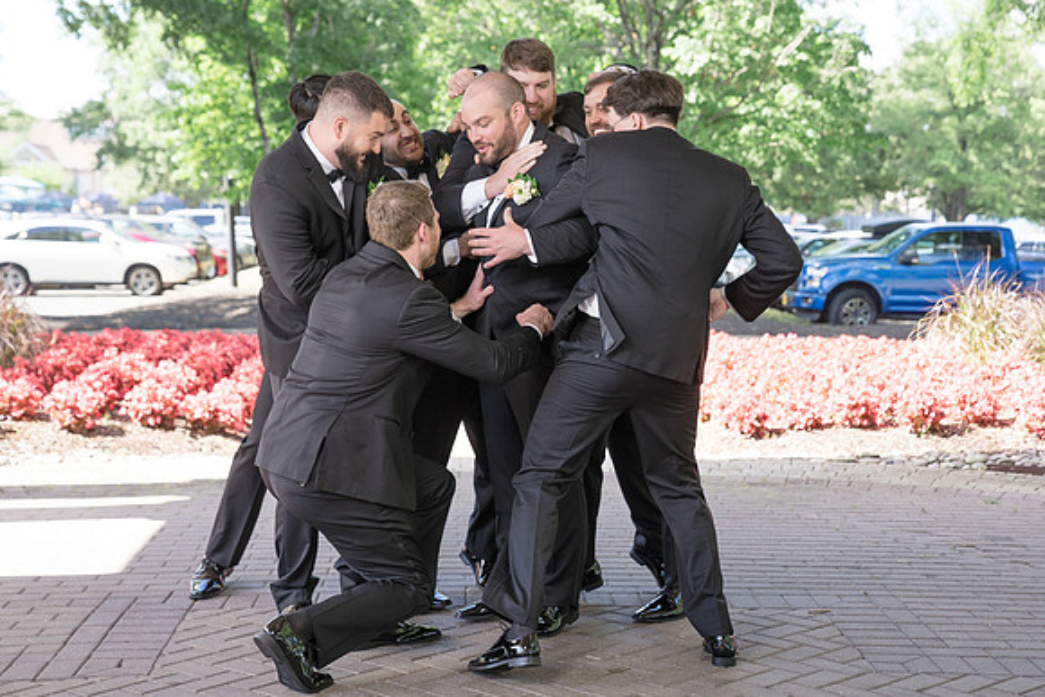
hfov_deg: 33.0
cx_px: 561
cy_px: 341
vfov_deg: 22.3
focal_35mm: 61
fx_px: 1765
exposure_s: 1/250
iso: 250
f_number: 4
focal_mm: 56
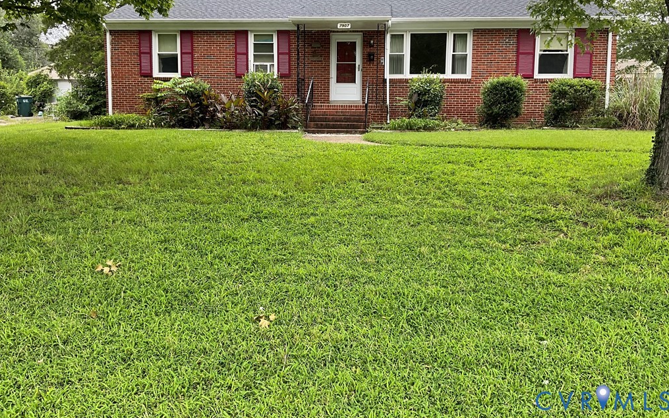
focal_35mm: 31
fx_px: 565
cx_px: 333
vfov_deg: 40.4
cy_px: 166
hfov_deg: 61.2
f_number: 1.8
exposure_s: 1/169
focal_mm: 3
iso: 16
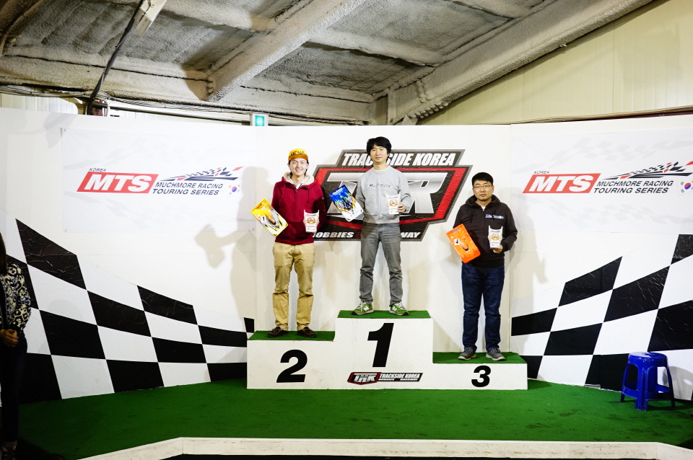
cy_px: 230
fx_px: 769
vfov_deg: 33.3
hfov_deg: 48.5
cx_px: 346
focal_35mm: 40
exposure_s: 1/50
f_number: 5.6
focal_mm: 40
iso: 1250
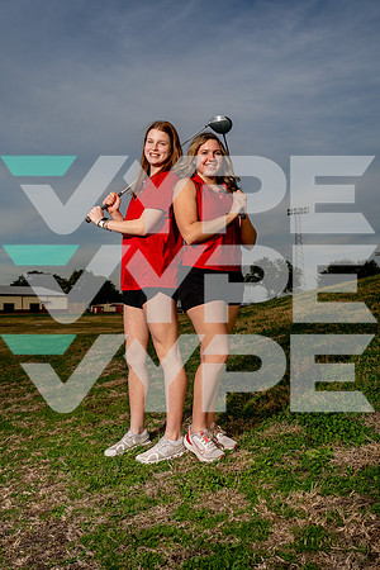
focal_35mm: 36
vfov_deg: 53.1
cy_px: 285
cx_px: 190
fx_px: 570
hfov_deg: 36.9
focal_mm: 36
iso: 100
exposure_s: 1/1000
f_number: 5.6
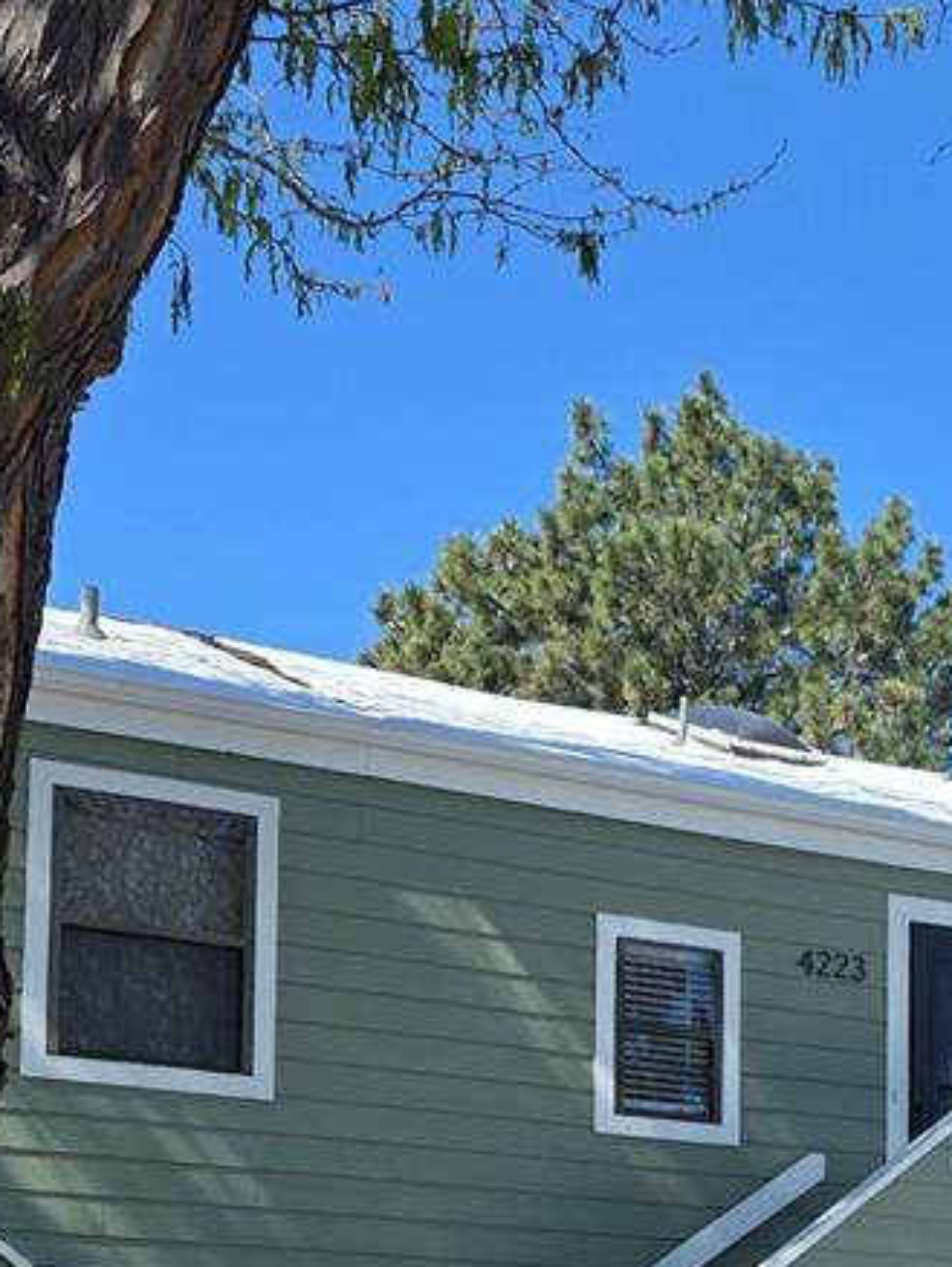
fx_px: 2308
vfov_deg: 28.3
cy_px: 1342
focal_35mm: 63
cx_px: 732
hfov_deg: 23.0
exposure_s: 1/3246
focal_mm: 6.3
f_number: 1.7
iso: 80
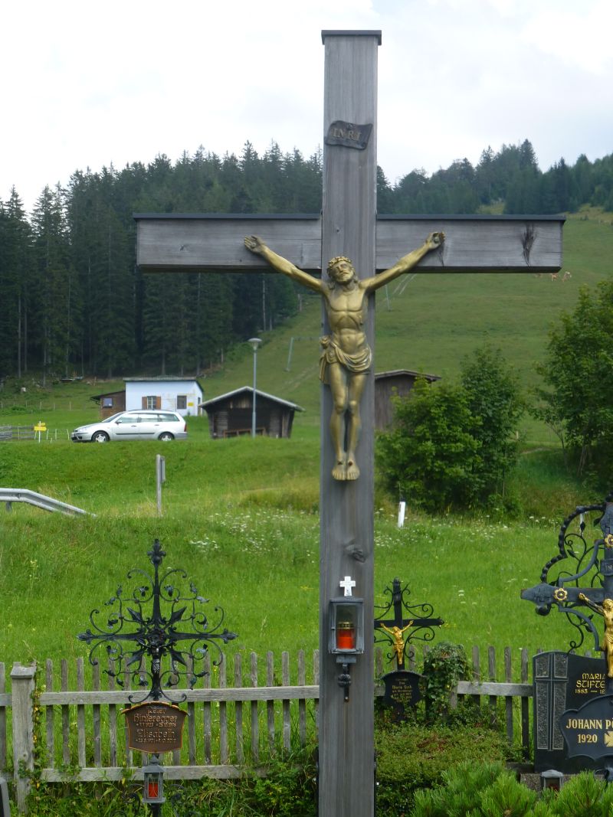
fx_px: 2125
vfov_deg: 21.8
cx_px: 306
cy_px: 408
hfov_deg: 16.4
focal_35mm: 90
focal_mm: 16.1
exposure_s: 1/250
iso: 100
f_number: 5.2
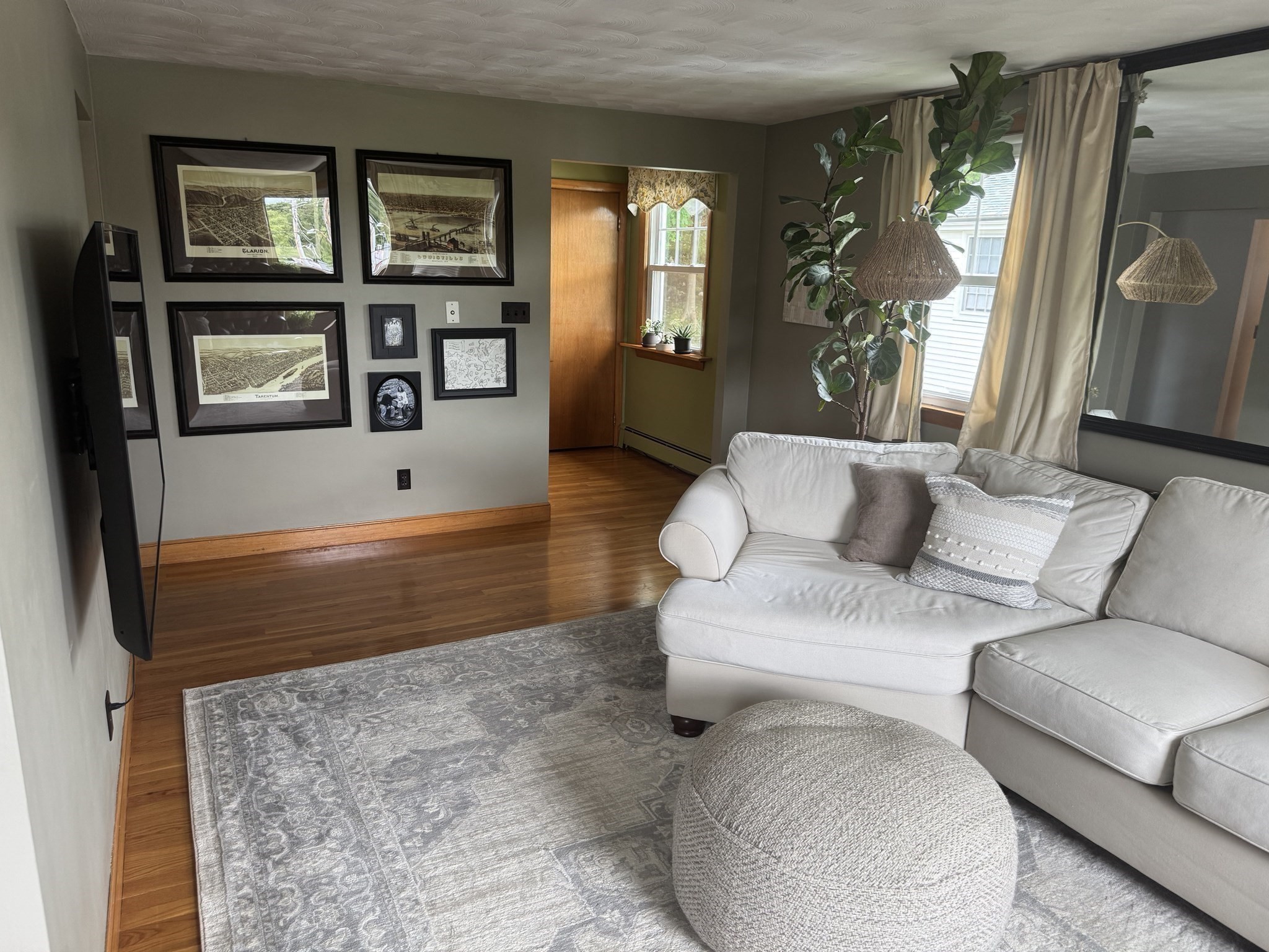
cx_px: 634
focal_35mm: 24
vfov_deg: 56.8
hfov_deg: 71.6
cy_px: 476
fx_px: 880
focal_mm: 6.76
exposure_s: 1/60
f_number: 1.78
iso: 125
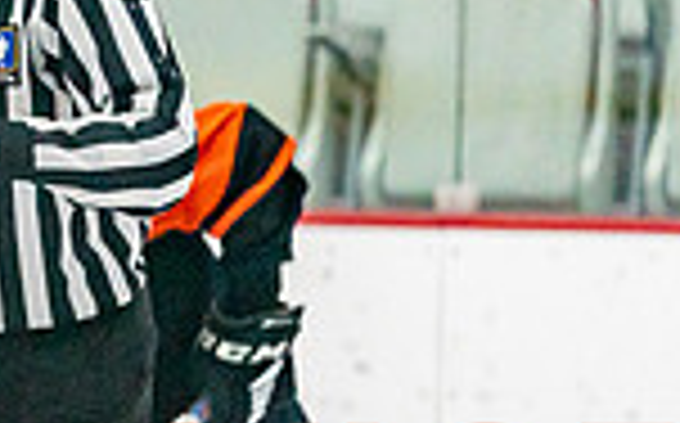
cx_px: -459
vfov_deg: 1.5
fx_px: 16290
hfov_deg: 2.4
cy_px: 601
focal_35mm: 880
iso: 3200
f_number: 2.8
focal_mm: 200
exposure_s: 1/1250
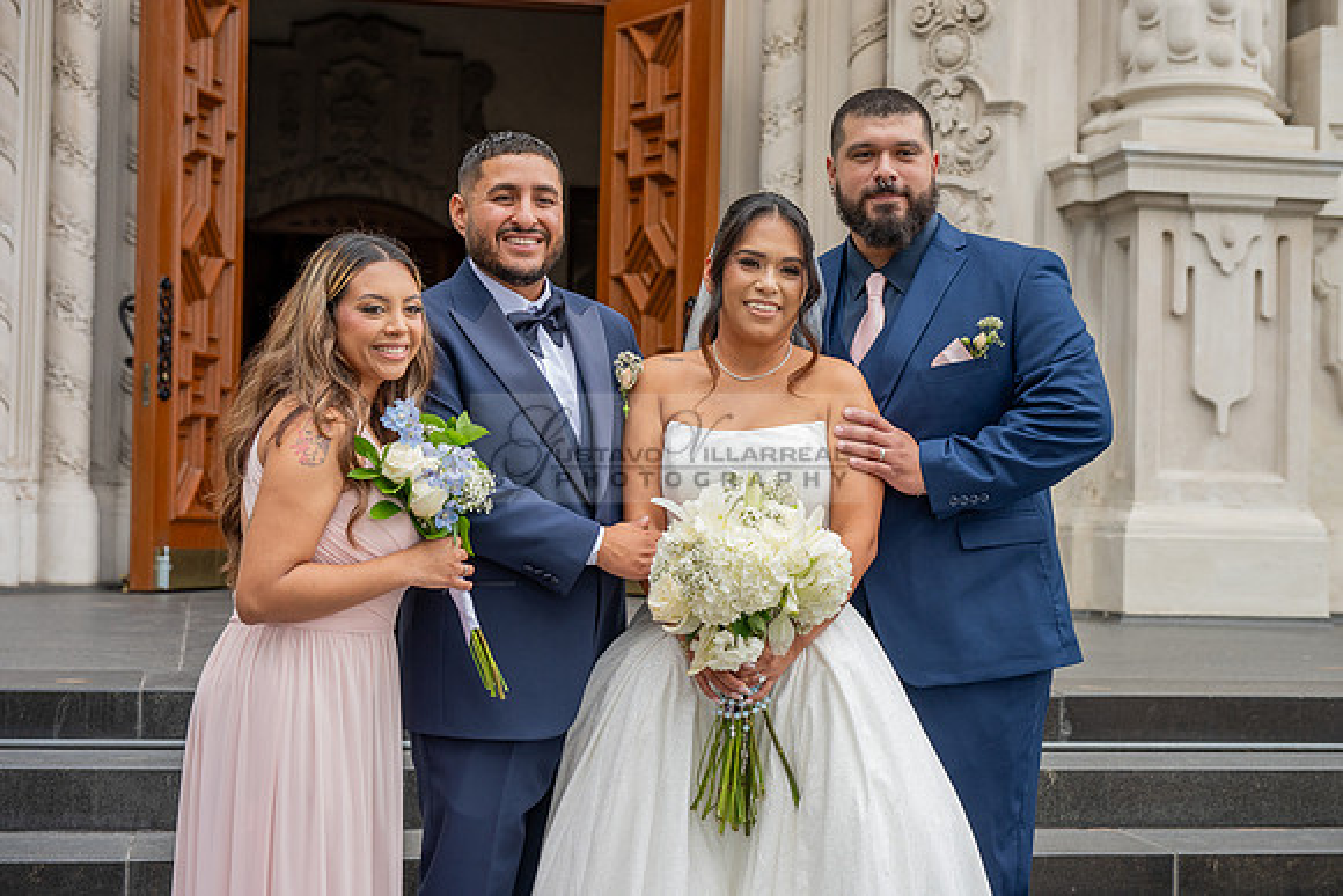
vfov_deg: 21.6
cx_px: 672
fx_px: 2351
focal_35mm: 63
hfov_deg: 31.9
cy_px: 448
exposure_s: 1/250
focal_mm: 63
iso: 250
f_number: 5
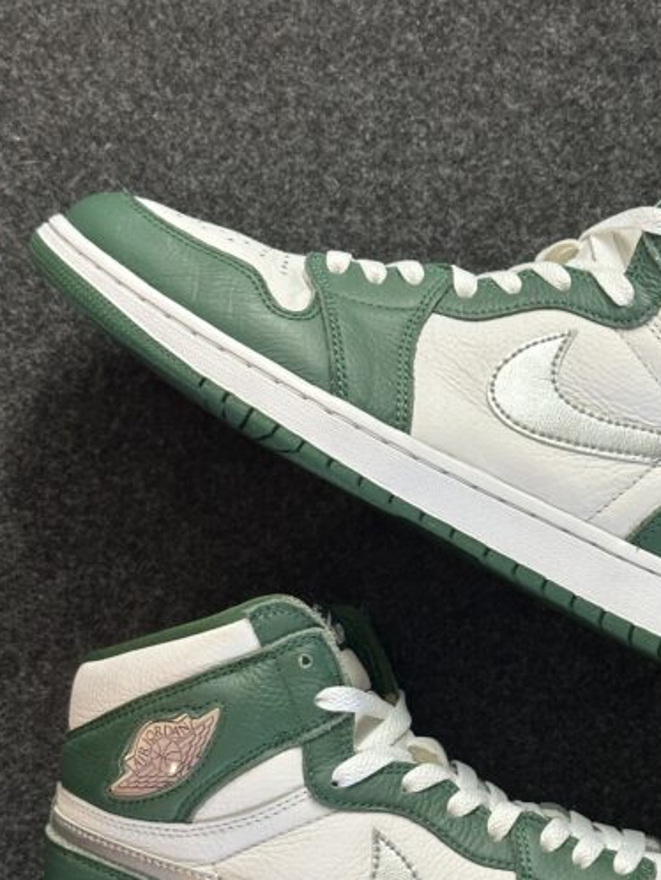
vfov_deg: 25.0
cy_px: 672
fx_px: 1959
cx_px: 479
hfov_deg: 19.1
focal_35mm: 77
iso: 200
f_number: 1.78
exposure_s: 1/50
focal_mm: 6.86
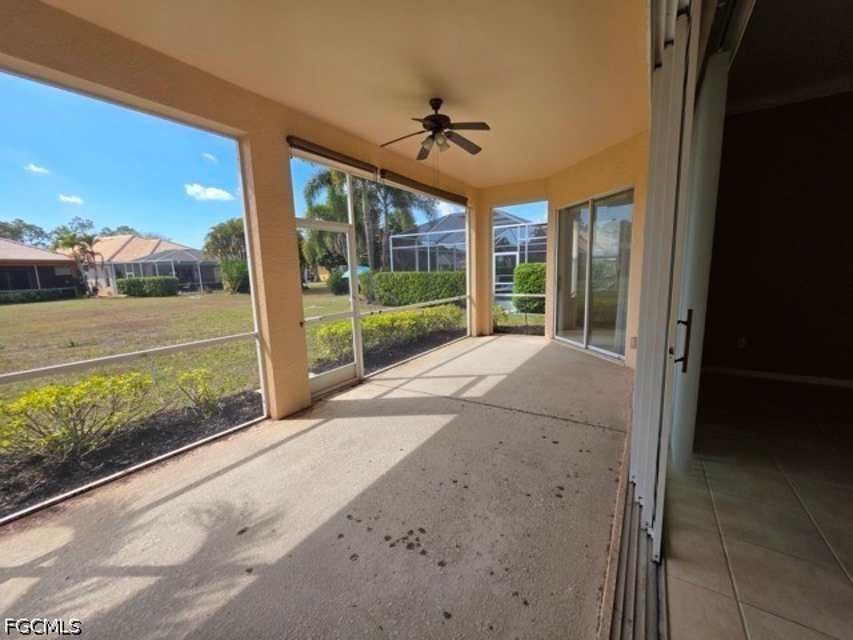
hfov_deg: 106.2
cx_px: 426
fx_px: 320
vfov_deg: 89.9
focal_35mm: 13
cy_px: 320
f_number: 1.9
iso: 40
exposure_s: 1/779
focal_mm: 2.2
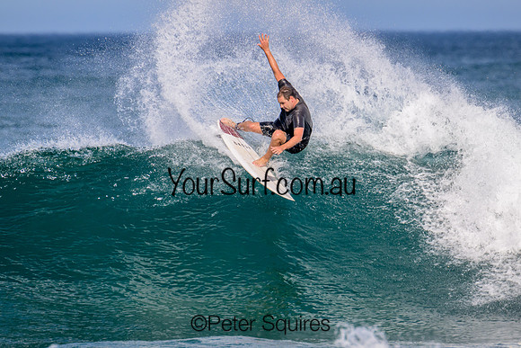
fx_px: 11381
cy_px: 194
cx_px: 281
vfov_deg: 1.7
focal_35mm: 786
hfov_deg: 2.6
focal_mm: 690
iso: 900
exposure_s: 1/2000
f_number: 11
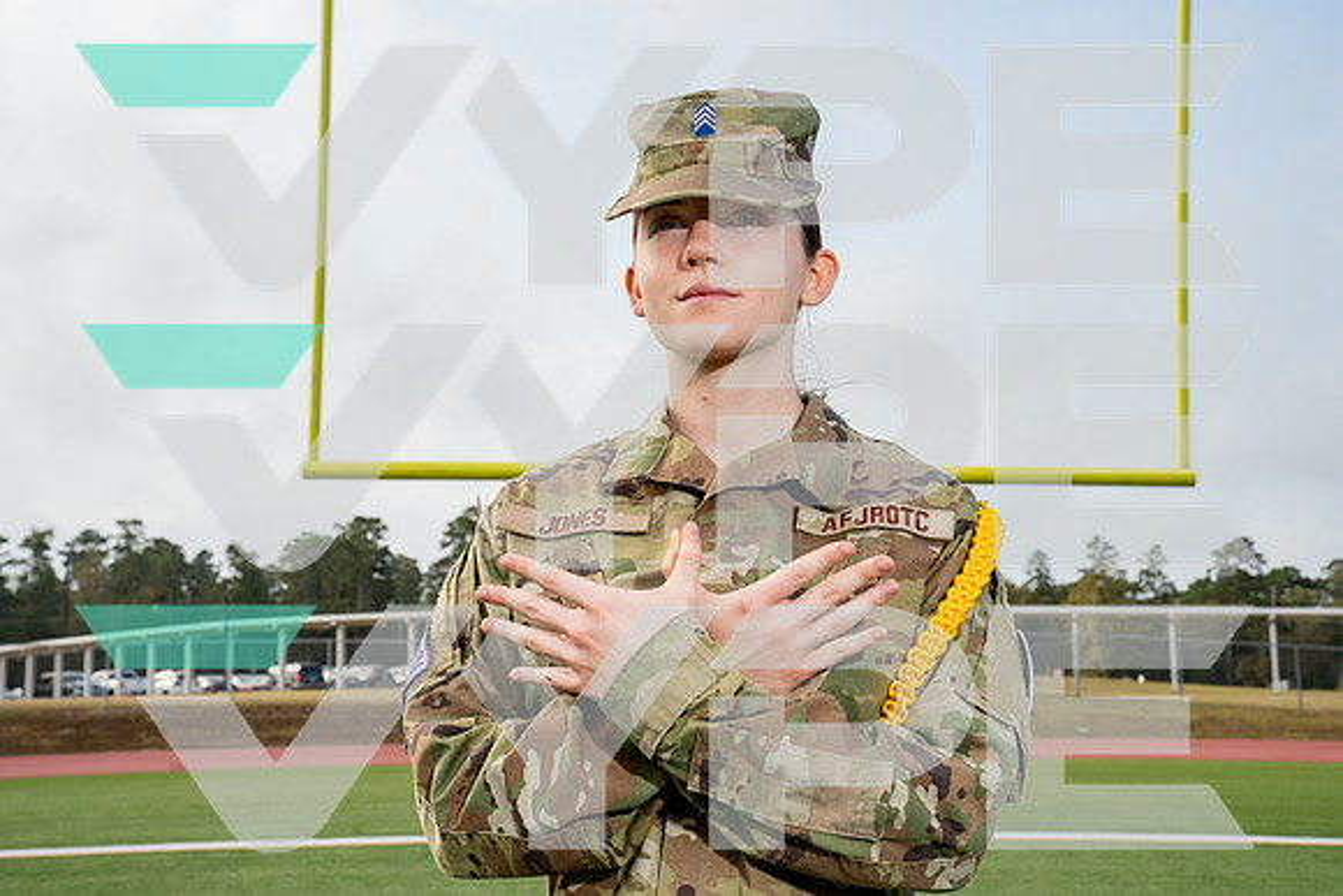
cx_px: 672
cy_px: 448
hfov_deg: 38.9
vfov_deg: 26.5
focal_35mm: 51
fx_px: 1903
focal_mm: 51
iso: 320
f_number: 10
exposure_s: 1/250
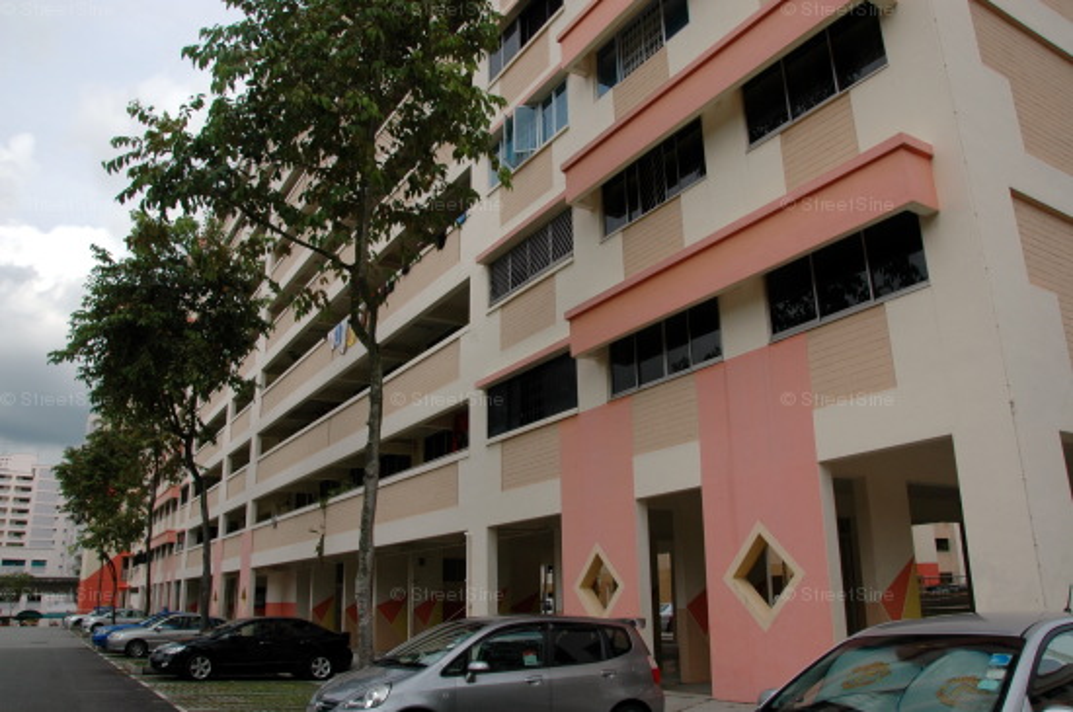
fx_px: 804
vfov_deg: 47.8
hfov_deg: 67.5
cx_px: 536
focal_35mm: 27
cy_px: 356
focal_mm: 18
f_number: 10
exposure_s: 1/400
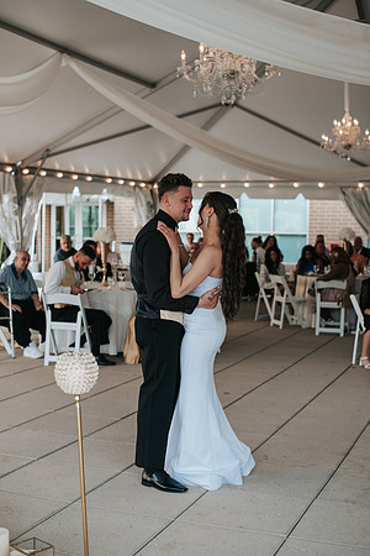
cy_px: 278
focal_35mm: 50
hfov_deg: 27.0
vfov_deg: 39.6
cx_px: 185
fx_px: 771
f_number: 2.8
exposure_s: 1/160
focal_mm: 50
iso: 125
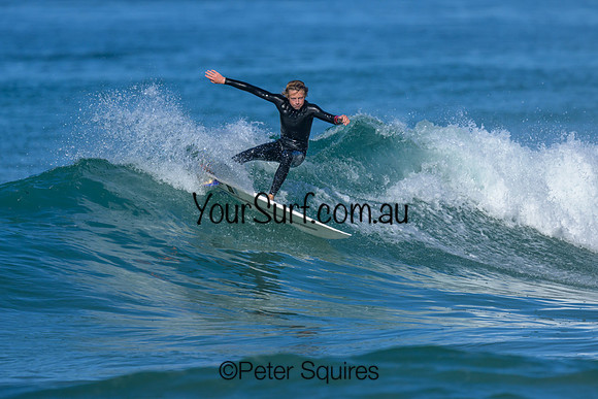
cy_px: 161
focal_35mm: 1101
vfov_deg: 1.3
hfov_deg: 1.9
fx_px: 18284
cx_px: 247
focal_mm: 800
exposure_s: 1/2000
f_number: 6.3
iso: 220
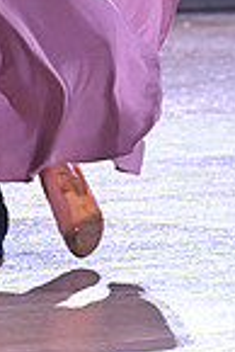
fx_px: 5851
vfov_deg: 3.4
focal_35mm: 599
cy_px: -177
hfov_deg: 2.3
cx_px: -86
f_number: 5.6
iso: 5000
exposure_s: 1/400
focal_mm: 150
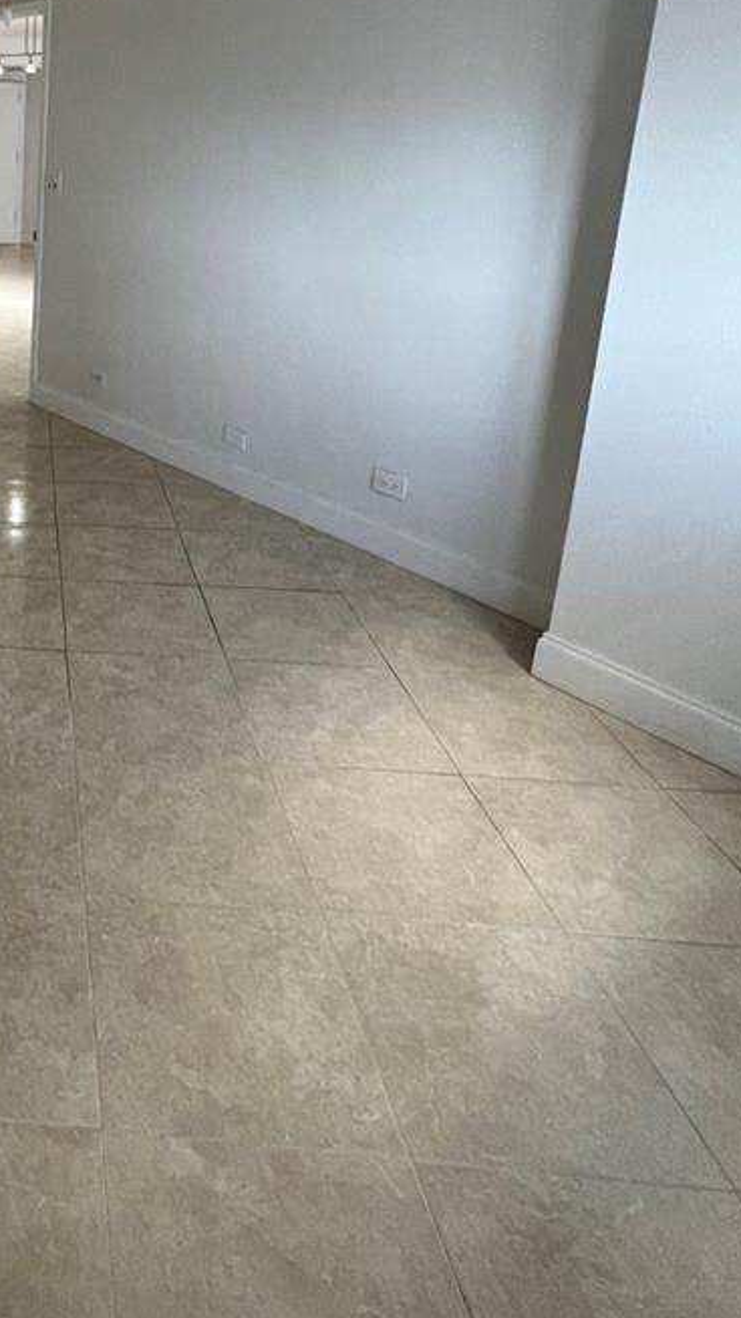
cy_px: 341
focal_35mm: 26
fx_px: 908
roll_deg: -0.7
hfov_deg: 38.0
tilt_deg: -12.9
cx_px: -48
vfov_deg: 67.6
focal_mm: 1.57
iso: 160
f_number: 1.8
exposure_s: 1/60
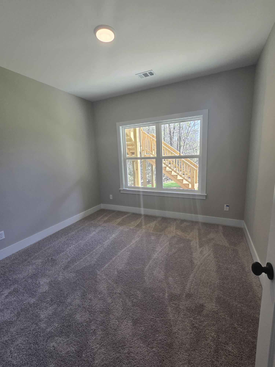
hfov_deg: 89.9
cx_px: 138
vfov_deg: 106.2
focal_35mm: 13
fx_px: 138
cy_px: 184
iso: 64
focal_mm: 2.2
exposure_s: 1/120
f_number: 2.2
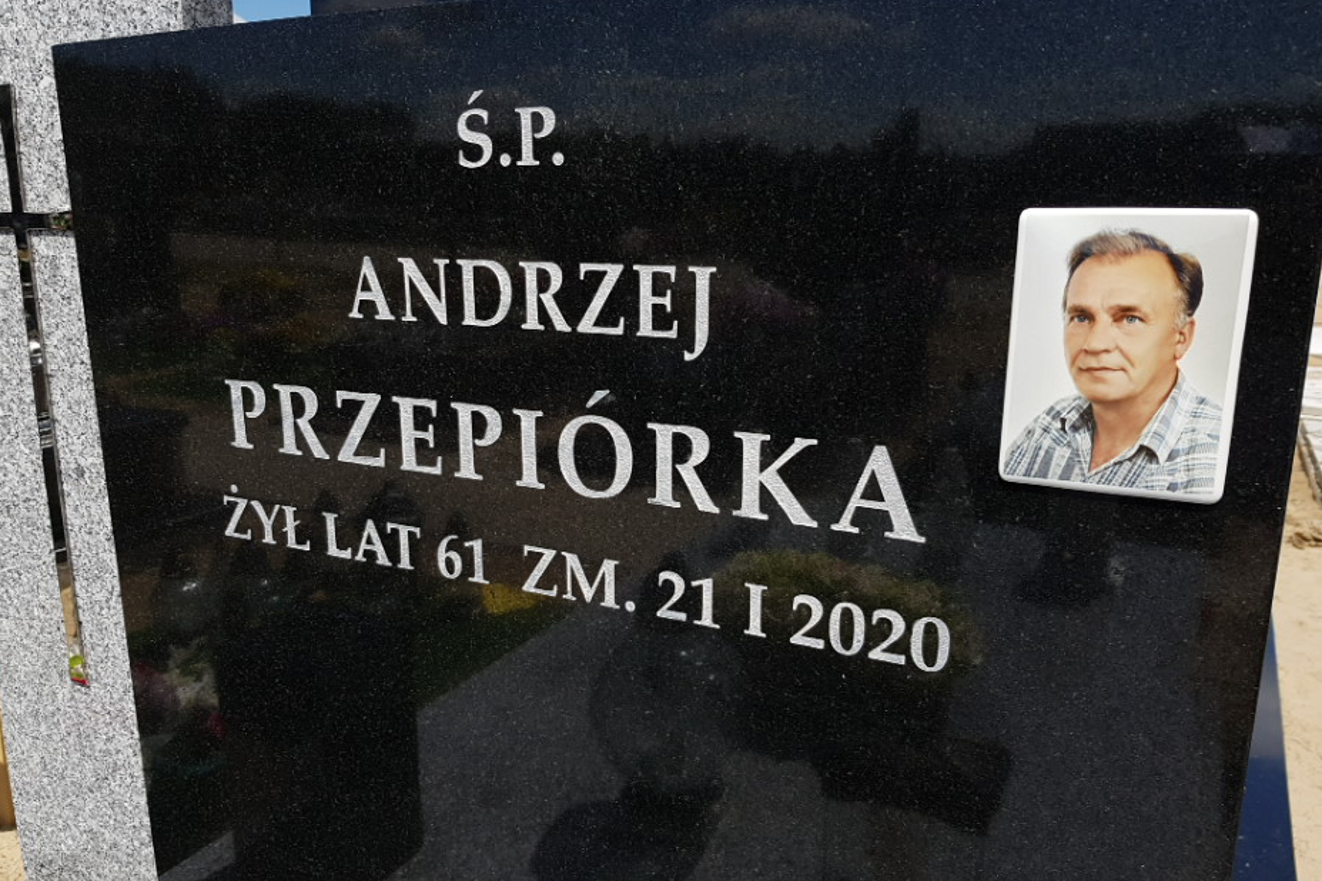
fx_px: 1028
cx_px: 655
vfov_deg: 46.3
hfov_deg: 65.5
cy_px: 493
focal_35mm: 28
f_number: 1.7
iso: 50
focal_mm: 4.2
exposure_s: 1/2525
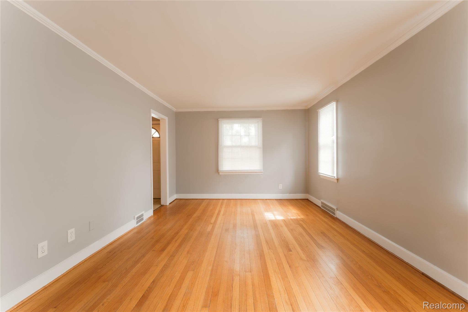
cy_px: 156
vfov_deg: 81.2
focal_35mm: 14
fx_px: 182
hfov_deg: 104.3
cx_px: 234
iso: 400
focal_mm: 14
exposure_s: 1/5
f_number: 18
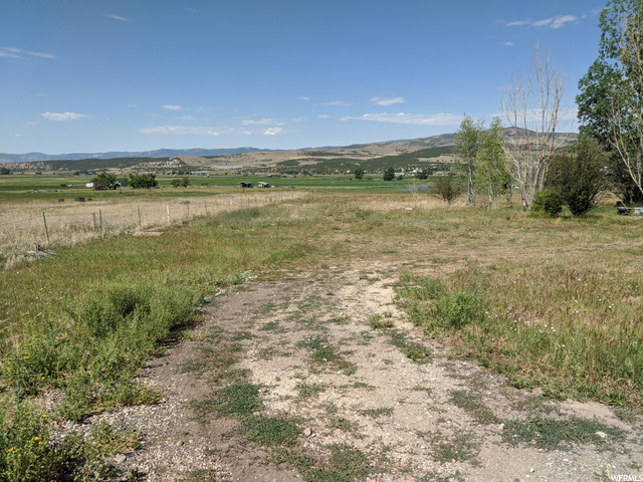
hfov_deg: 65.3
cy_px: 241
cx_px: 322
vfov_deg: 51.4
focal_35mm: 27
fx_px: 502
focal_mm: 4.44
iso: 60
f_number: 1.8
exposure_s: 1/3906
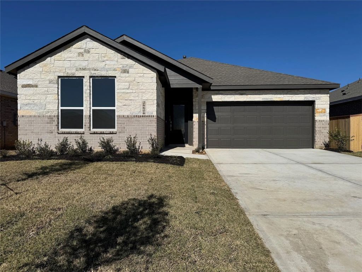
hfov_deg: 71.6
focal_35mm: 24
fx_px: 251
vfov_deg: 56.8
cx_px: 181
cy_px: 136
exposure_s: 1/12346
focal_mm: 6.76
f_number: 1.78
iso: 80
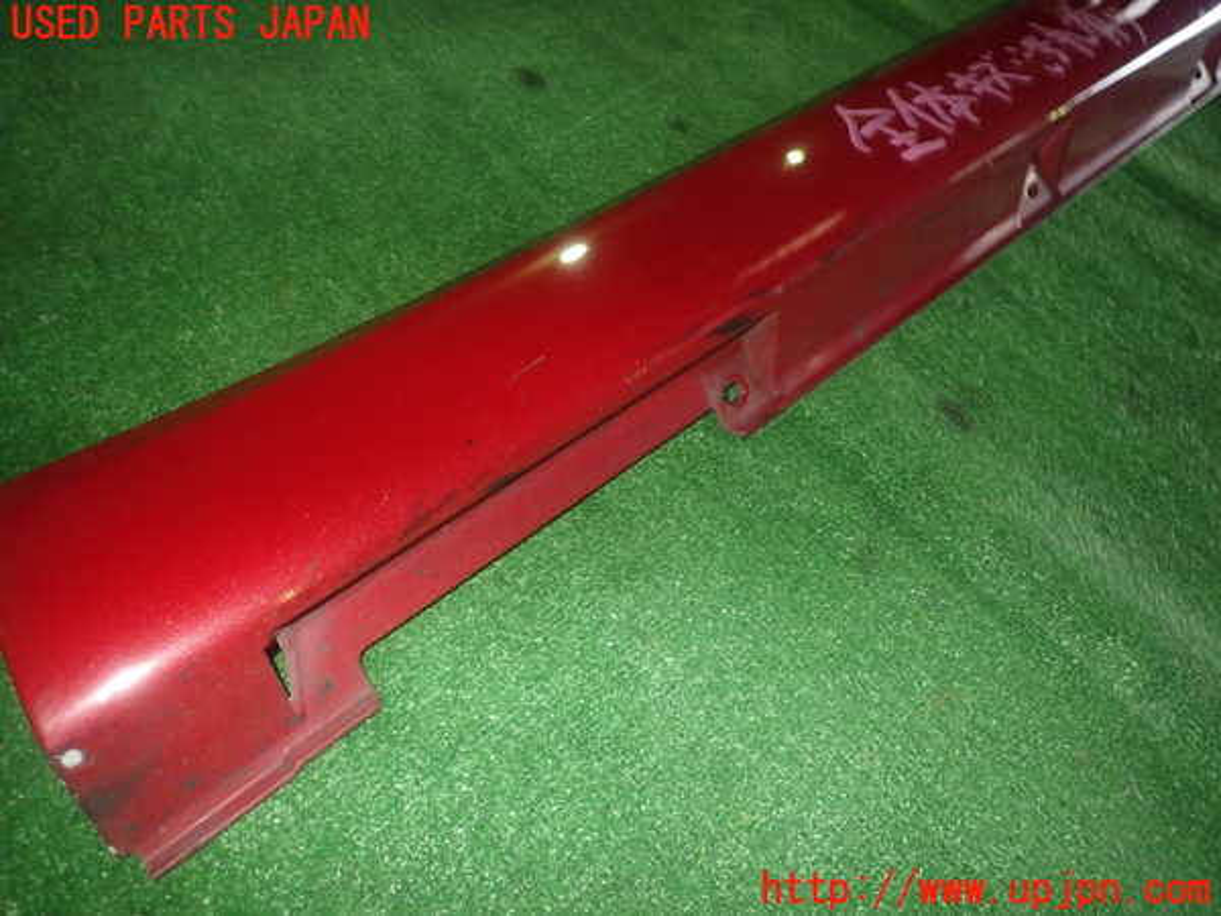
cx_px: 610
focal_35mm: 25
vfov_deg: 54.9
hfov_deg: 69.4
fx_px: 882
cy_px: 458
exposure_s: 1/30
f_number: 5.6
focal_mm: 4.5
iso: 500
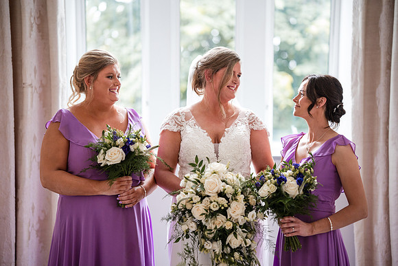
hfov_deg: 23.9
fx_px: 940
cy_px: 133
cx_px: 199
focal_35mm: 85
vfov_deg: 16.1
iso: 1000
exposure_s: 1/500
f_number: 1.4
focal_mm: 85
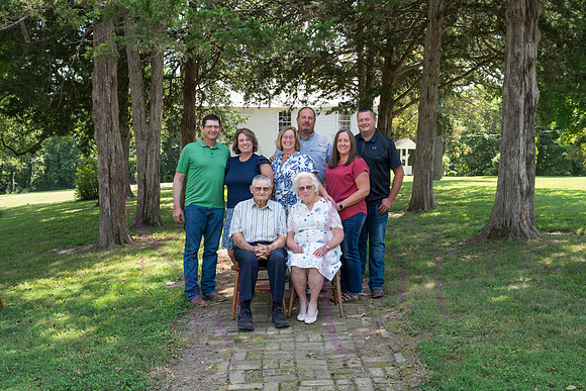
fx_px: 602
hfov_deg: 51.9
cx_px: 293
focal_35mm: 37
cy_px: 196
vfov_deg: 36.0
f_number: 5.6
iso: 400
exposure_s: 1/200
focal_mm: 37
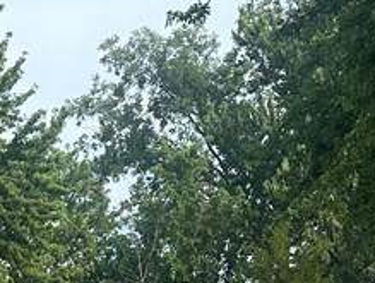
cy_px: 617
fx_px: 1215
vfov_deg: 11.5
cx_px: -82
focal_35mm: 112
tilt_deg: -6.4
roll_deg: +1.3
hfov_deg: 16.7
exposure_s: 1/1845
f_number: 1.78
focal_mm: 6.86
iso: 80
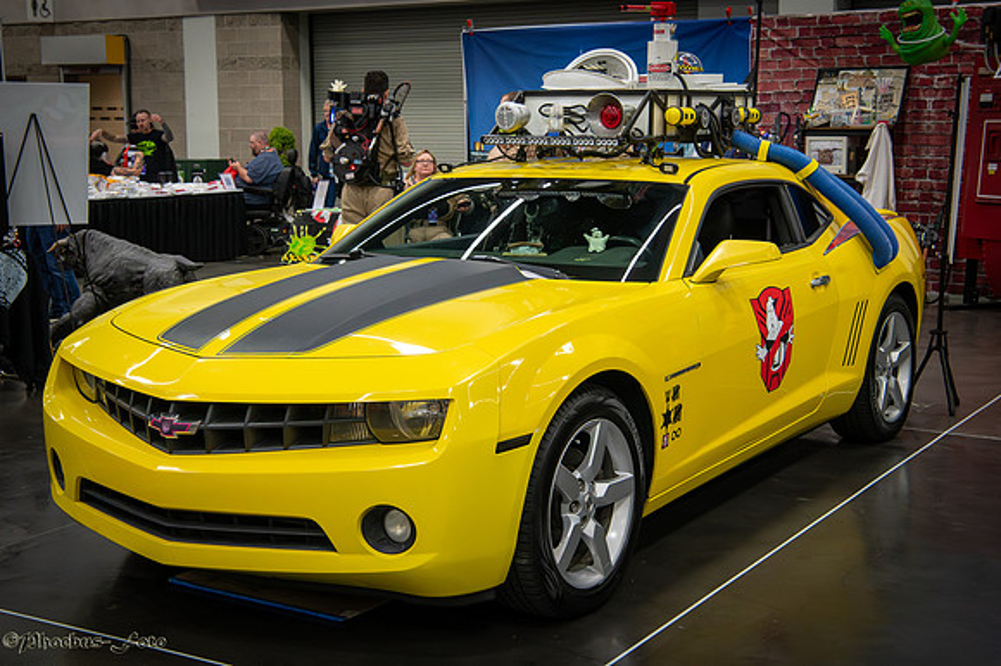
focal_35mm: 53
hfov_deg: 37.7
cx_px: 511
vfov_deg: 25.6
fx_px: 1467
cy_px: 303
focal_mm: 44
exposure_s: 1/200
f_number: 8
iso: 12800
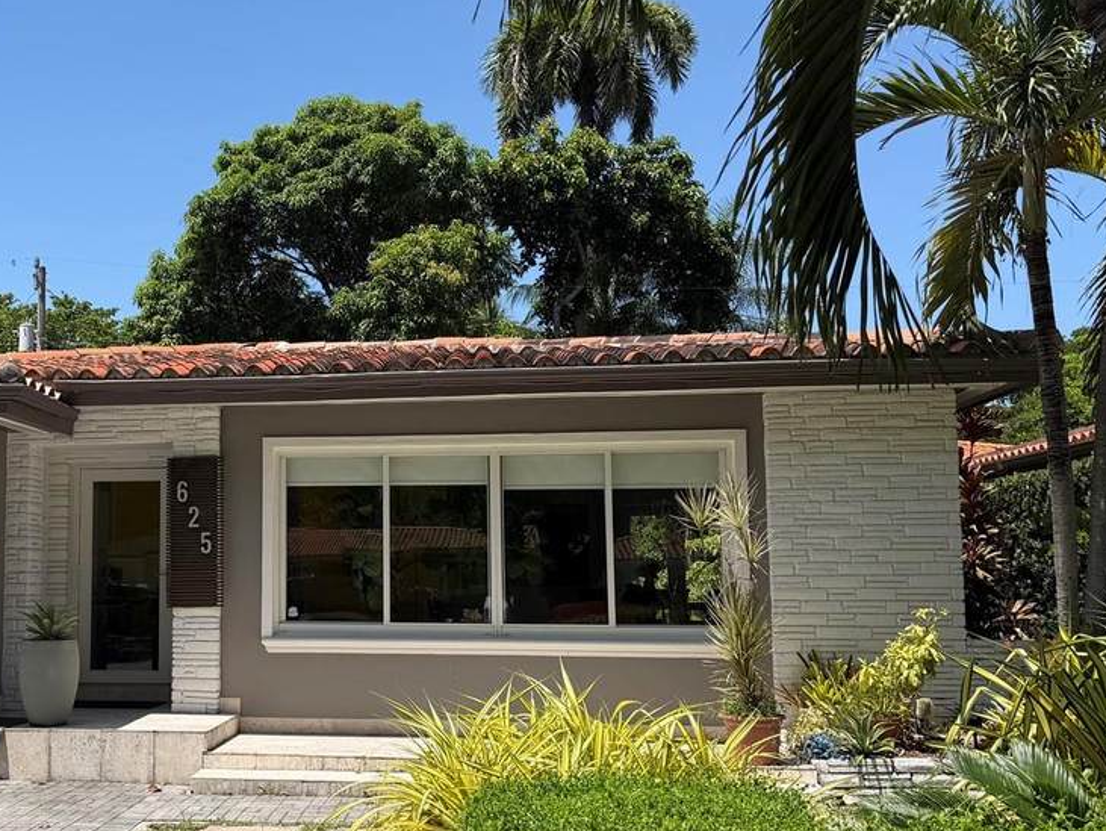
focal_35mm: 42
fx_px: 1343
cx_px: 268
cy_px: 456
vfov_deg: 34.4
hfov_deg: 43.3
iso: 80
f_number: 1.78
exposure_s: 1/4167
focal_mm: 6.76
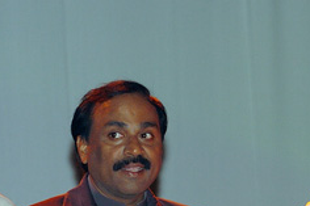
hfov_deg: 3.6
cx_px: 372
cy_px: 146
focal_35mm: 572
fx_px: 4922
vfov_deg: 2.4
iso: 400
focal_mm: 150
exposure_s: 1/200
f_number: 5.6
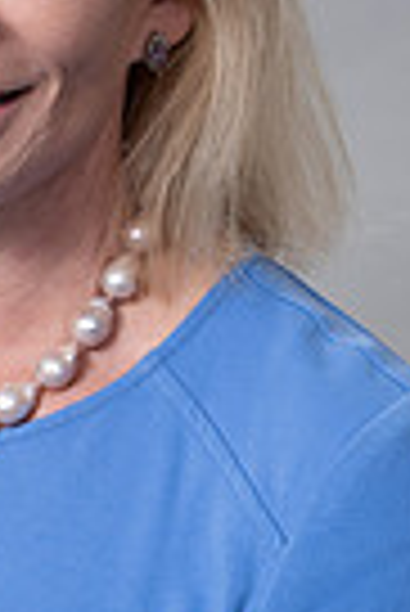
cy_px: 288
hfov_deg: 4.9
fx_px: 4788
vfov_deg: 7.3
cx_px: -5
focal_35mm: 281
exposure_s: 1/100
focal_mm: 85
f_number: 7.1
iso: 250
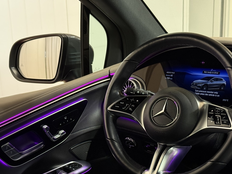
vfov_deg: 23.2
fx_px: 422
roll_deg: +2.4
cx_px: 107
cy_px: 112
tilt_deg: -14.5
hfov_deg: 30.7
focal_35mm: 63
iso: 400
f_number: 1.78
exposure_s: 1/36
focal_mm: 6.76
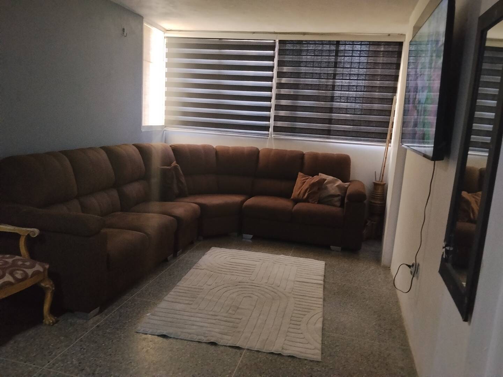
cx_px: 252
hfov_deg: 61.7
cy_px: 188
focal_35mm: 29
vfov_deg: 48.2
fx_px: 421
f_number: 1.8
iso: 250
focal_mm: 4.22
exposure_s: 1/33
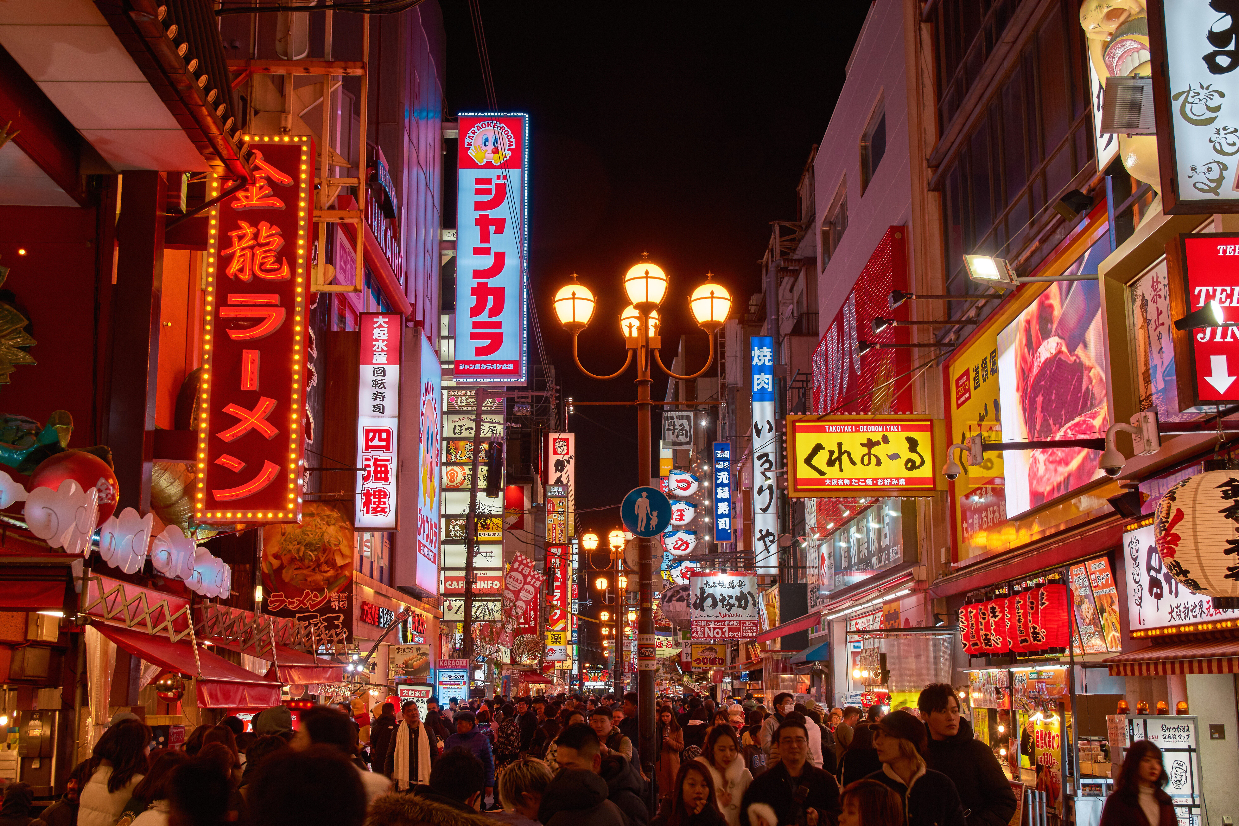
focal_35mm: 40
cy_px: 413
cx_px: 620
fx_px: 1394
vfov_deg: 33.0
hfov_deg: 47.9
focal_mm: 27
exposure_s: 1/30
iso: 140
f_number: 6.3
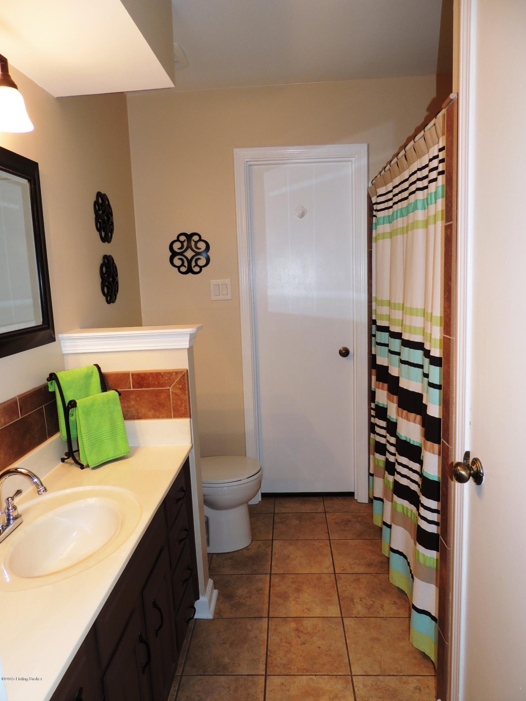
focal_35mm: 24
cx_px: 263
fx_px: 486
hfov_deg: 56.8
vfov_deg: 71.6
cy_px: 350
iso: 100
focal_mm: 4.3
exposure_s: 1/30
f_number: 3
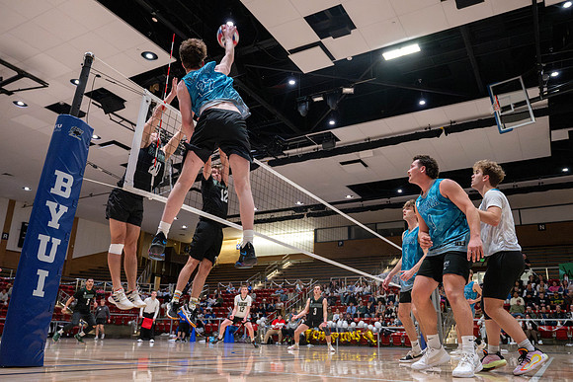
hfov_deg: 62.0
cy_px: 200
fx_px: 477
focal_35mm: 30
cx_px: 294
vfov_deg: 43.7
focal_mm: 28.5
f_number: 4
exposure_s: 1/640
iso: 8000
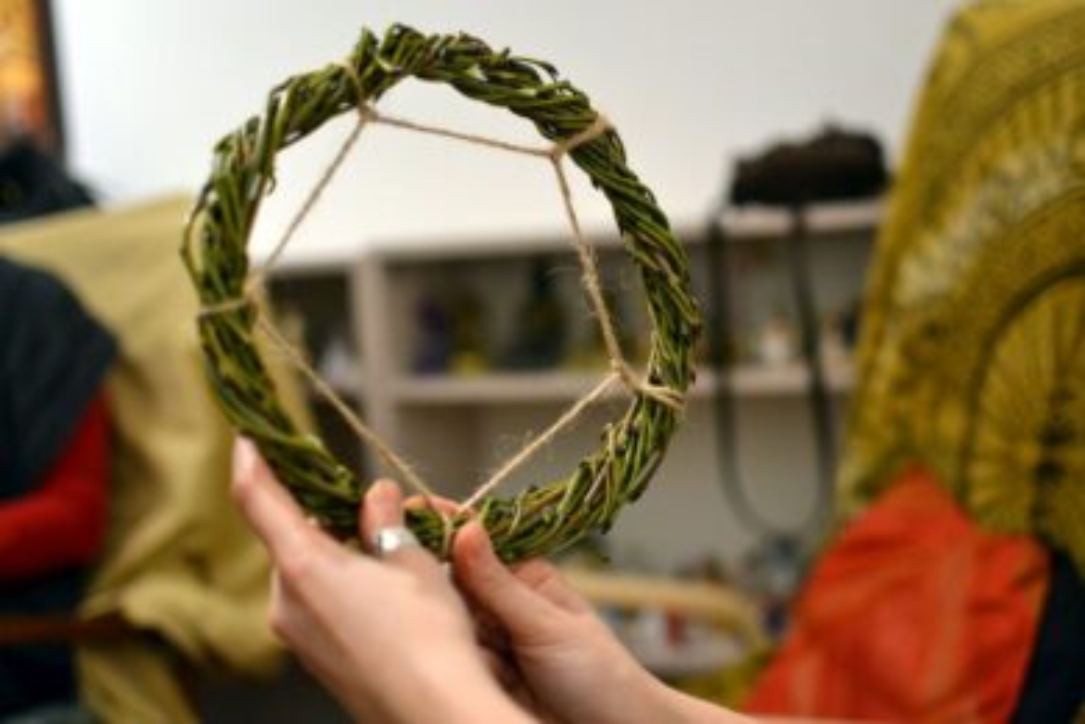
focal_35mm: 52
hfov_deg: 37.9
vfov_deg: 25.8
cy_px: 362
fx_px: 1582
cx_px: 542
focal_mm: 35
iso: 1250
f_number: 1.8
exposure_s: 1/60
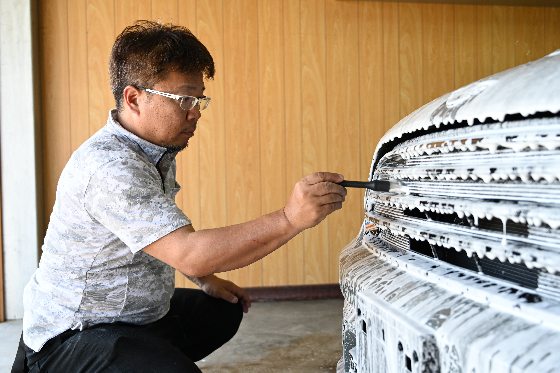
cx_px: 280
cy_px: 186
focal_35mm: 37
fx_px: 575
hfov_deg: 51.9
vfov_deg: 35.9
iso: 400
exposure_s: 1/125
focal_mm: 37
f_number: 4
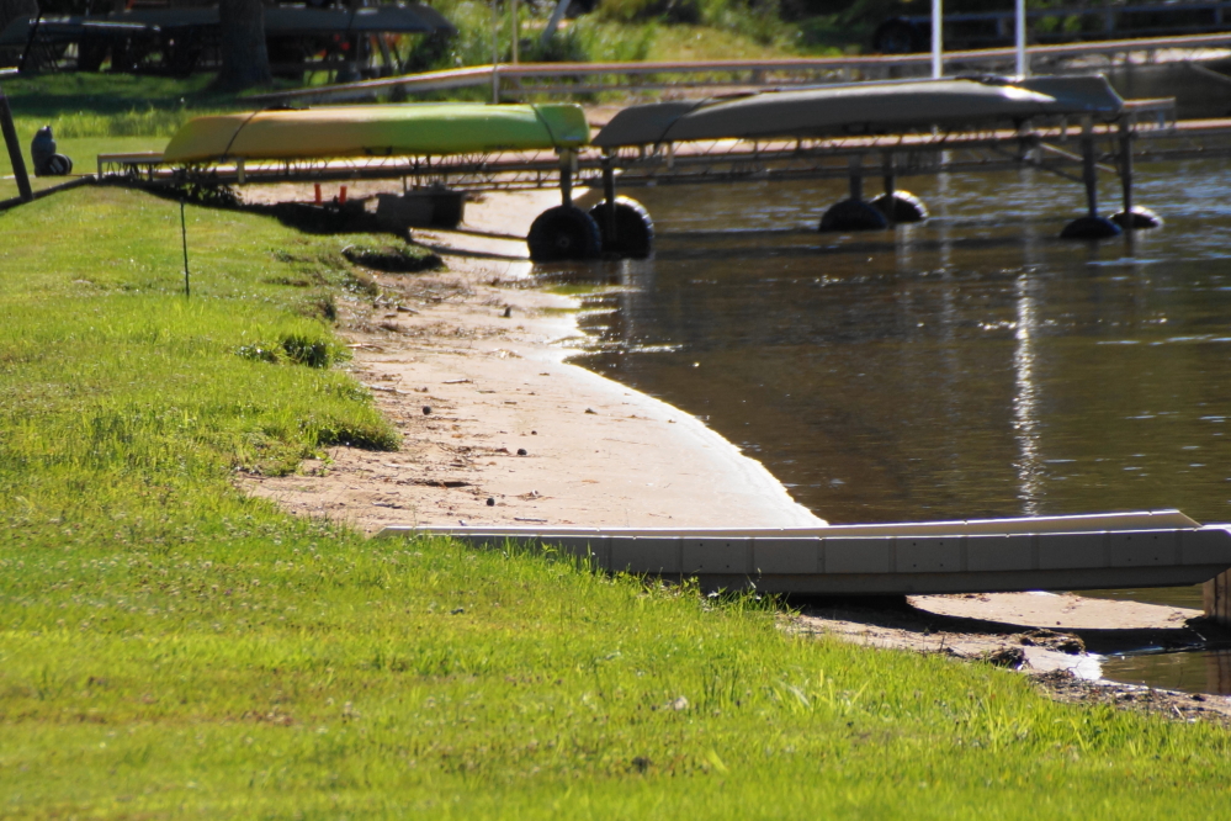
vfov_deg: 3.7
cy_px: 410
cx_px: 616
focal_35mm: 375
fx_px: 12822
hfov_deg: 5.5
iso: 250
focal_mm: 250
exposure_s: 1/400
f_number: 6.3
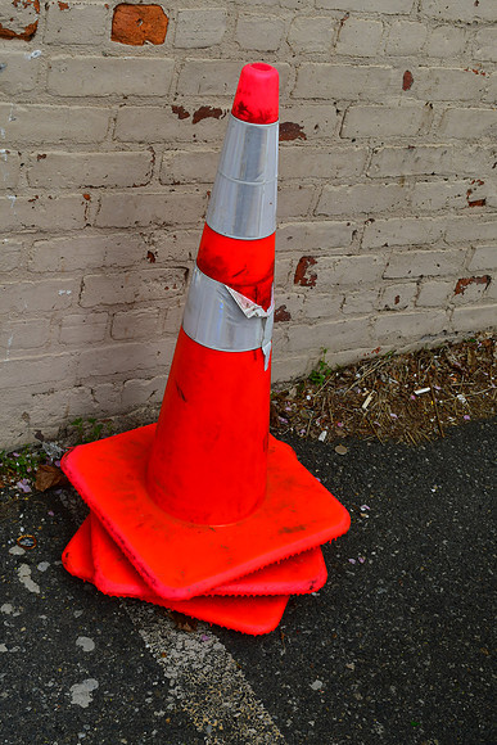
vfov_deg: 38.2
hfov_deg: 26.0
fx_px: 1076
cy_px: 372
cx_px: 248
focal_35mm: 52
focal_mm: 35
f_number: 11
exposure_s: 1/250
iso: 200
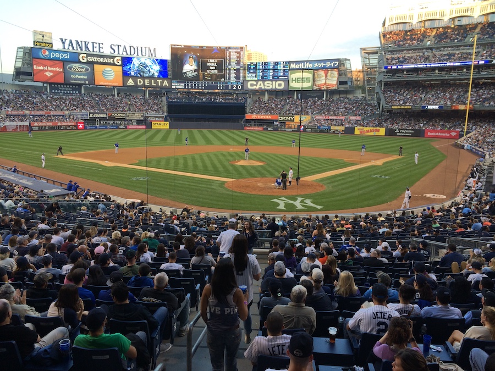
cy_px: 186
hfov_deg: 60.0
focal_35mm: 30
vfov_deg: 46.8
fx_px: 429
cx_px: 248
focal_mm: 4.12
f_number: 2.2
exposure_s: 1/156
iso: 32
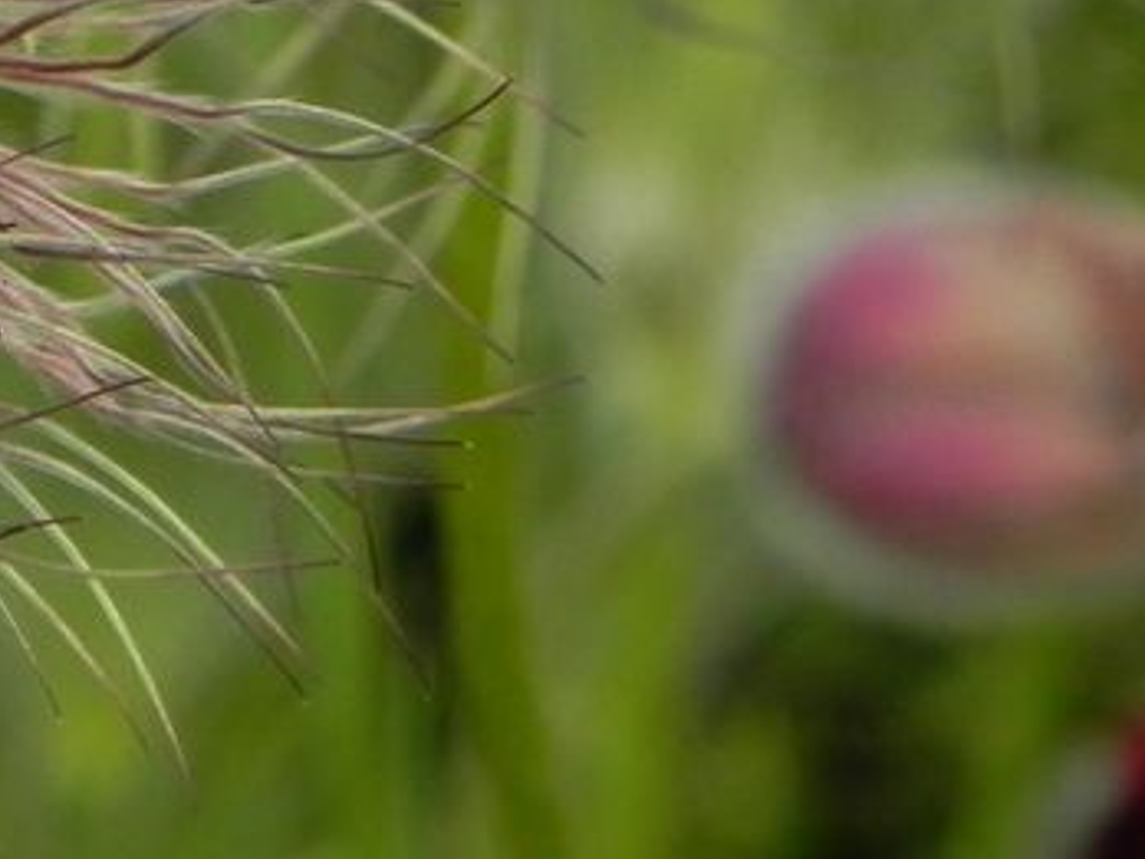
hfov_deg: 1.3
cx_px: -258
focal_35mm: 1473
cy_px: 148
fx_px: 48723
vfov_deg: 1.0
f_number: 5
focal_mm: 85.6
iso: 160
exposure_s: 1/320
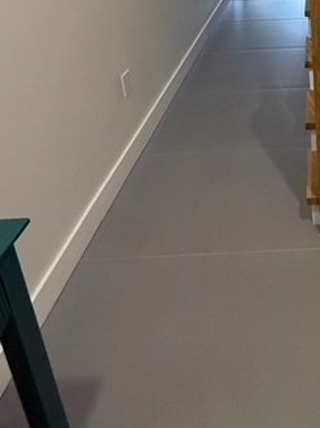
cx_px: 324
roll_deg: +2.5
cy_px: -35
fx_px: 407
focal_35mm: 33
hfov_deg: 37.9
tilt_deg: -14.5
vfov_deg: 43.7
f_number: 2.2
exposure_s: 1/93
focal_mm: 2.22
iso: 320
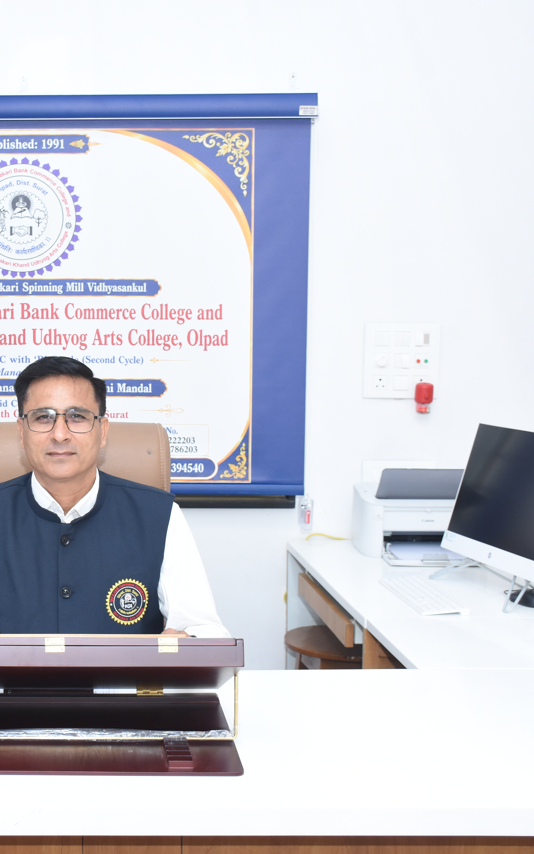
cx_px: 35
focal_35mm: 56
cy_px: 429
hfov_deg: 22.5
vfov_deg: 36.3
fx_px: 1304
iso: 800
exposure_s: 1/125
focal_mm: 24
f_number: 5.6
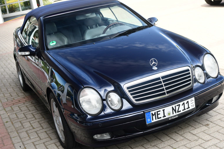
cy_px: 73
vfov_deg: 24.6
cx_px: 115
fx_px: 342
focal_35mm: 55
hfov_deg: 36.2
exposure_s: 1/250
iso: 400
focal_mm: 35
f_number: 5
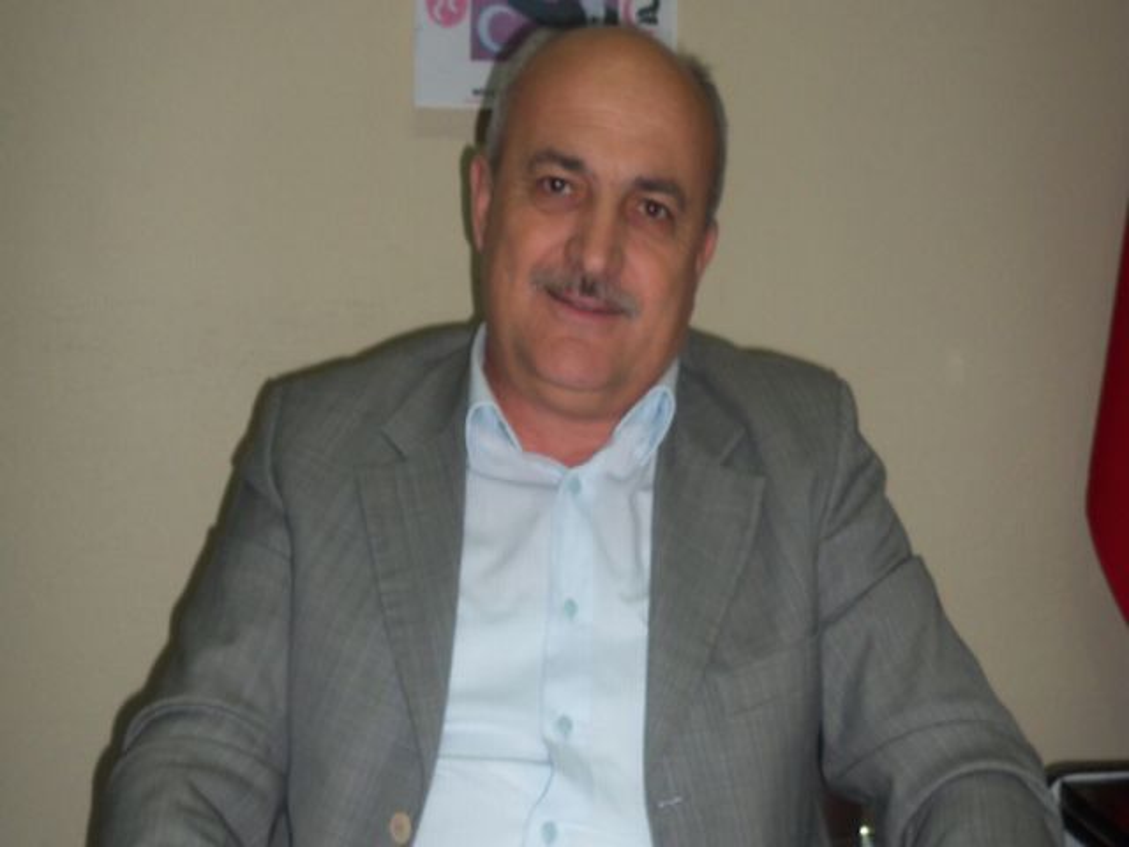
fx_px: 1109
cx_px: 564
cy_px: 424
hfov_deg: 54.0
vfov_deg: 41.8
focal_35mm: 34
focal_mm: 5.7
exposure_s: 1/30
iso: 80
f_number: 2.9
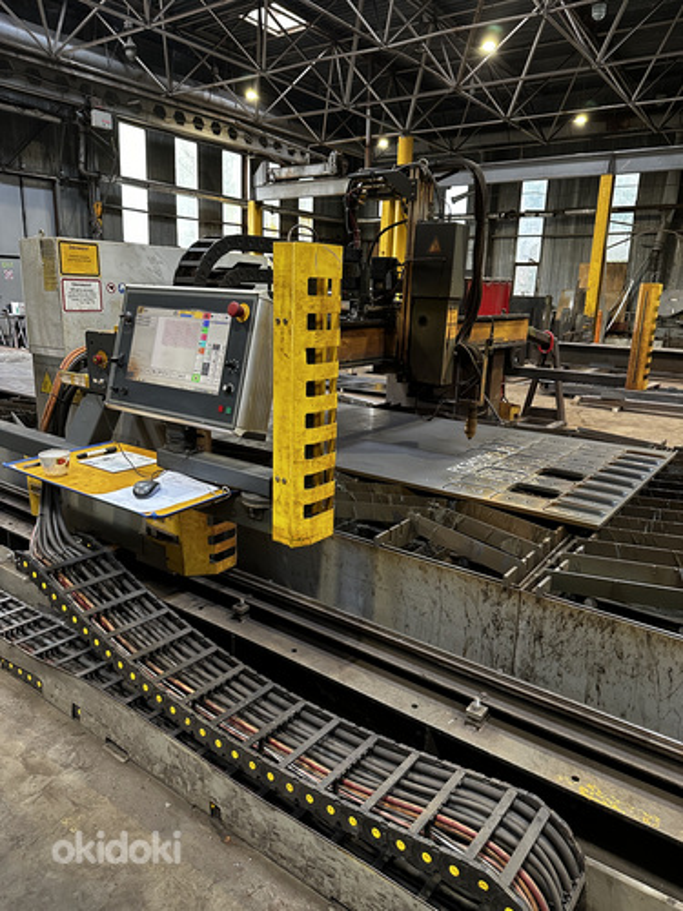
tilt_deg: -13.5
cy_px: 456
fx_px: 631
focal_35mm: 24
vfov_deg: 71.6
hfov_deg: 56.8
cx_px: 342
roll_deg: -2.1
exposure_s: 1/50
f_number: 1.78
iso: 320
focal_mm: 6.86
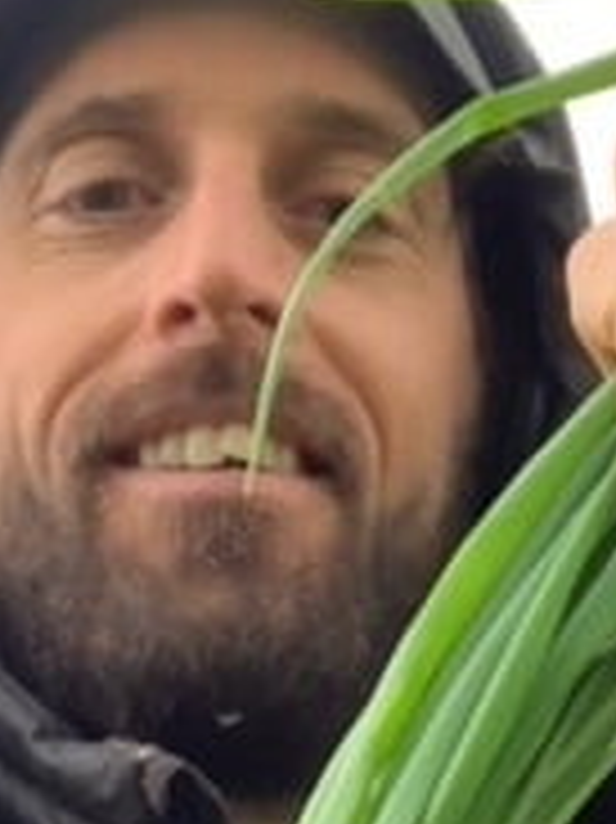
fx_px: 2661
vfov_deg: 17.1
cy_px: 887
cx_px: 283
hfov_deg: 13.2
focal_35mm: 112
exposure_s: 1/60
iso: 125
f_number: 2.2
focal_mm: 2.87
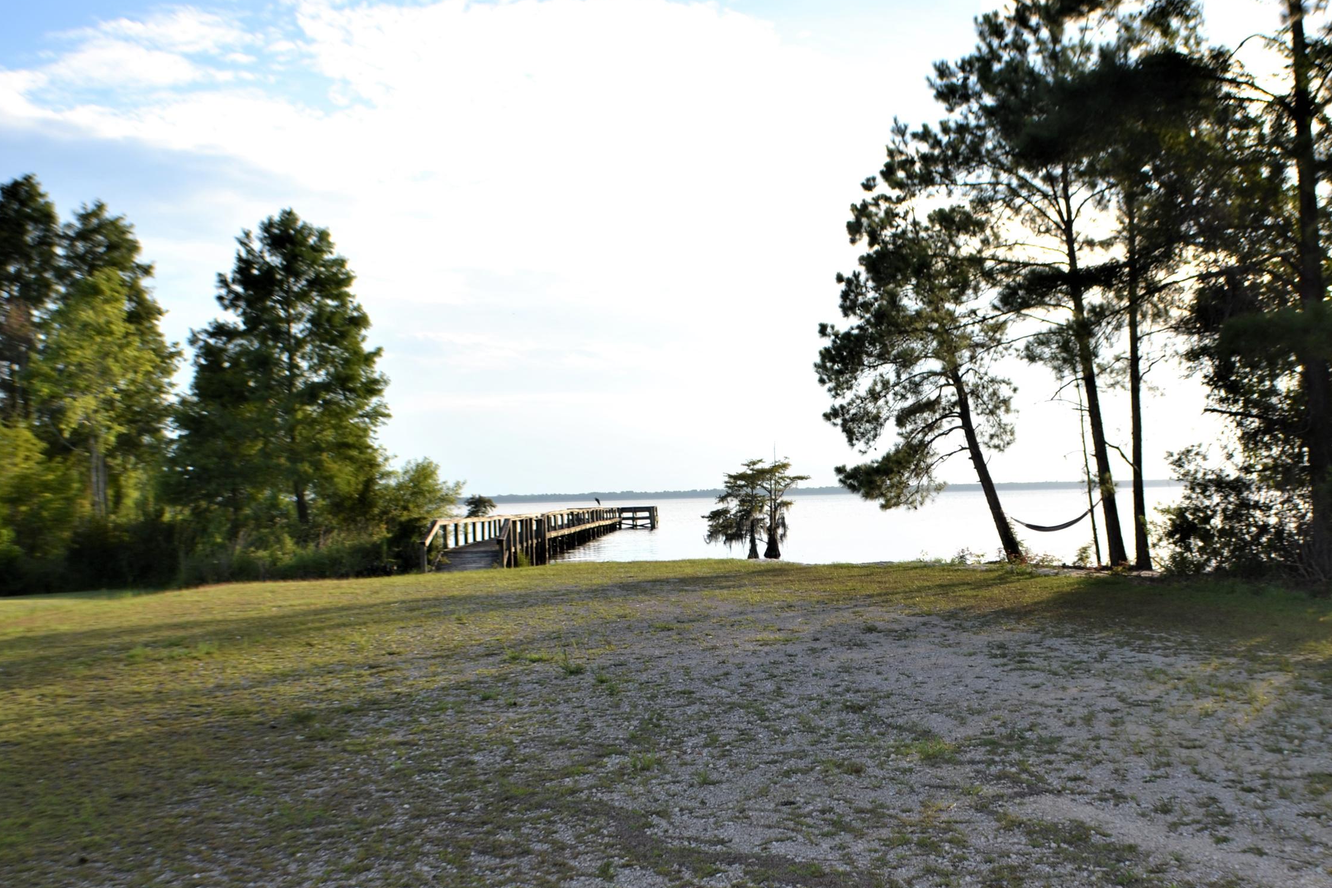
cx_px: 790
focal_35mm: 48
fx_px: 1776
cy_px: 526
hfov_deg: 41.0
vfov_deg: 28.0
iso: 100
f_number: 5
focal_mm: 24
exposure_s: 1/200
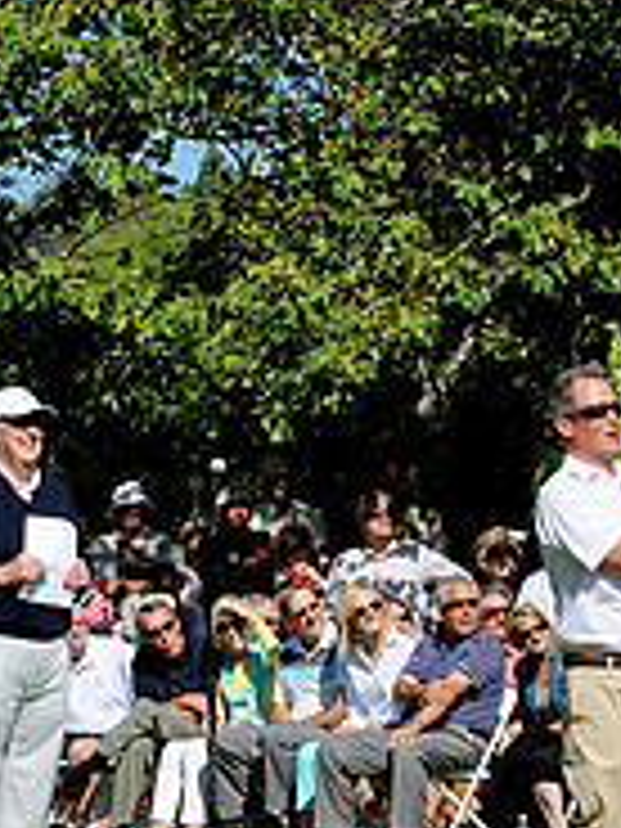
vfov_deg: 7.6
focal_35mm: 260
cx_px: 756
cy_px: 585
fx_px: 6219
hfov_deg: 5.7
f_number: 11
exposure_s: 1/320
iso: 200
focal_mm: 86
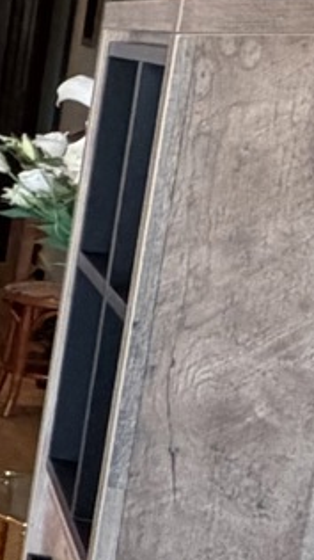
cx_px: -1263
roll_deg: +1.1
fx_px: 1378
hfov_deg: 6.3
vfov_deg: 22.9
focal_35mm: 93
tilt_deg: -8.5
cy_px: 244
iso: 250
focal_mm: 2.22
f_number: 2.2
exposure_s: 1/100
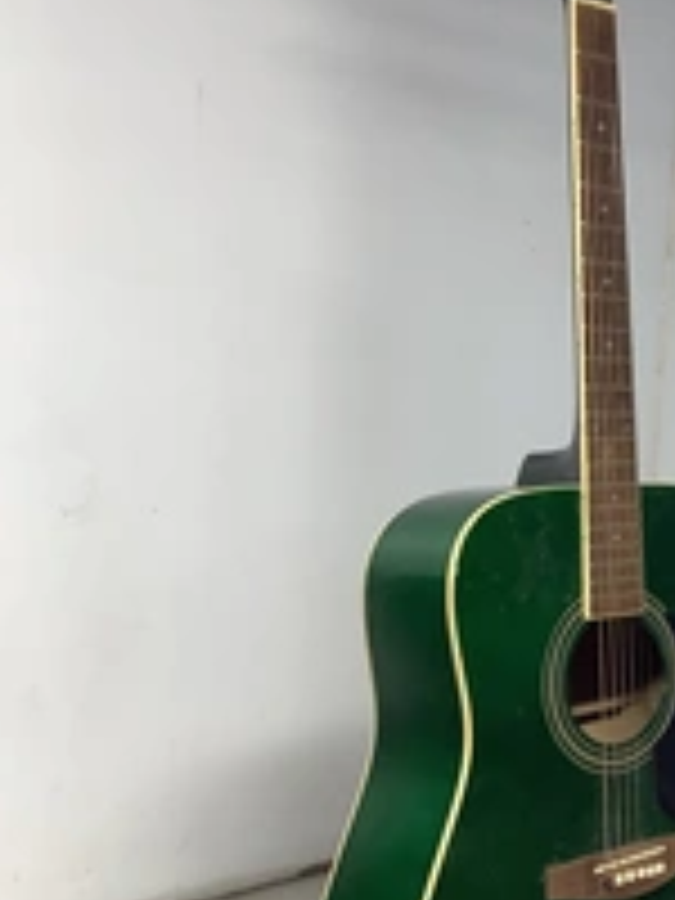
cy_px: 531
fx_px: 1612
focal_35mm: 62
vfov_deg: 31.1
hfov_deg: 21.8
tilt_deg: -9.1
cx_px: 824
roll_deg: -5.4
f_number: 2.4
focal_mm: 3.3
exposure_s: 1/60
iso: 50
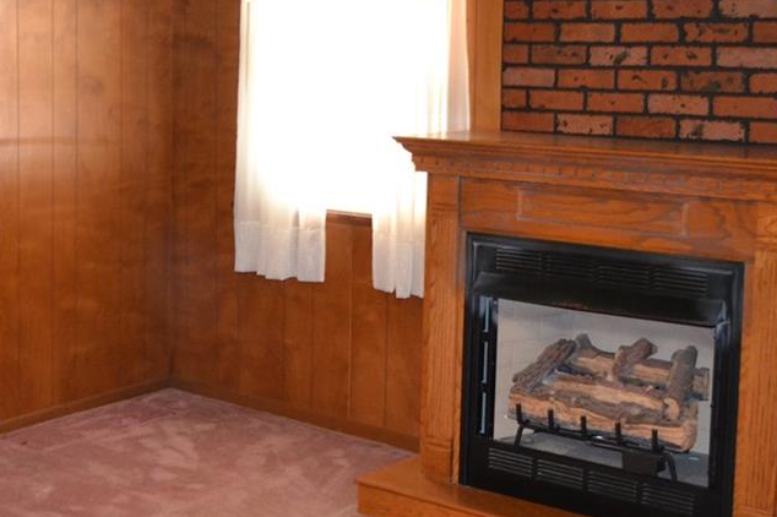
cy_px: 197
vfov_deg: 21.5
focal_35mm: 63
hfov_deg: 31.7
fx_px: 1359
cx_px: 259
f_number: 4.2
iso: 2000
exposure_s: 1/60
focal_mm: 26
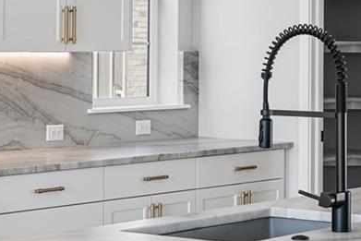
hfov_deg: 14.5
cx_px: 150
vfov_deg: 9.7
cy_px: 47
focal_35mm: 141
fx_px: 1415
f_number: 8
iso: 160
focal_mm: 34.5
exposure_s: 1/25
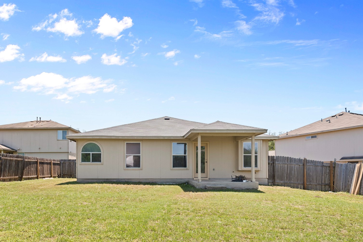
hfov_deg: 75.7
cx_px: 158
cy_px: 168
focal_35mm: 23
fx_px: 232
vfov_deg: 53.6
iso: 640
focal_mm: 16
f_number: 7.1
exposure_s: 1/400
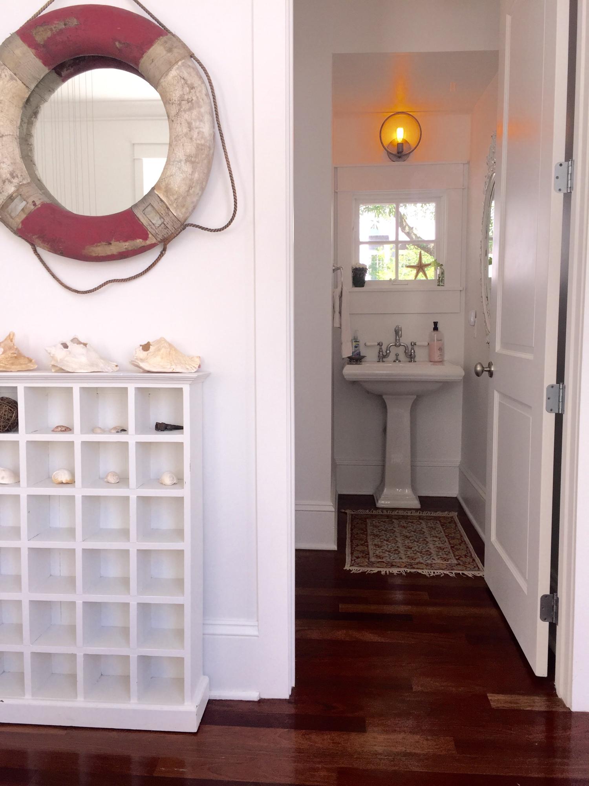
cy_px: 393
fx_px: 658
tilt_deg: -5.2
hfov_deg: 48.2
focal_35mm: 29
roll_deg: +0.1
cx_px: 294
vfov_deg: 61.7
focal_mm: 4.15
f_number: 2.2
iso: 32
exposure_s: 1/149
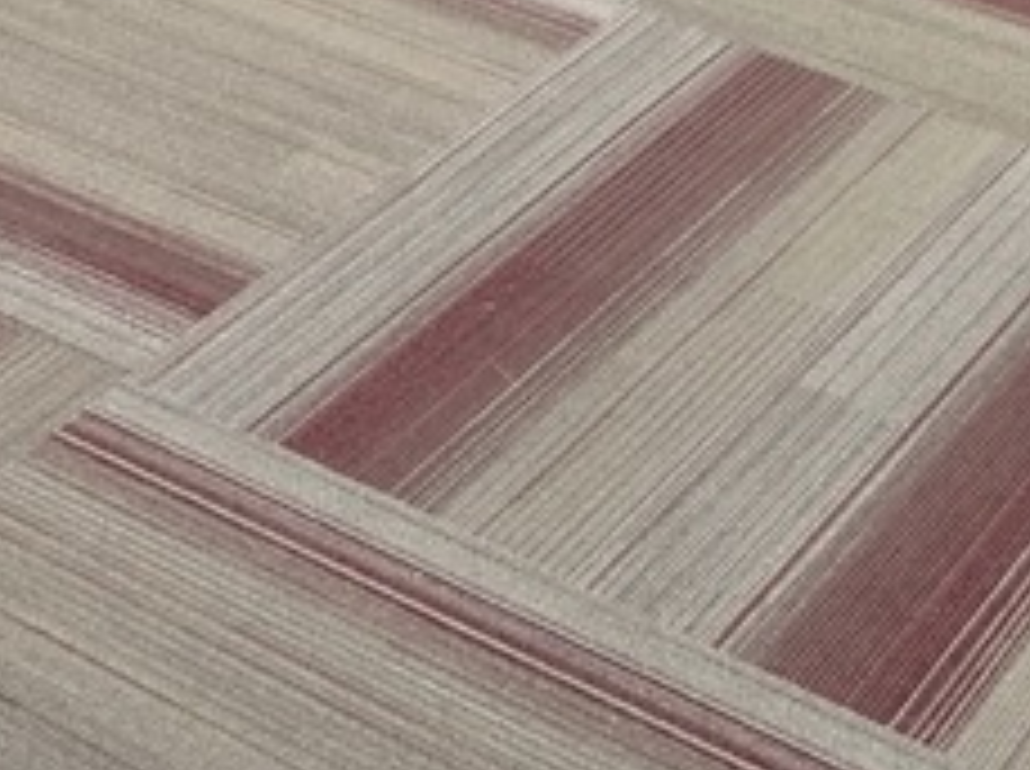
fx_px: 3060
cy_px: -937
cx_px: 274
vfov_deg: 12.1
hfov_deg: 19.0
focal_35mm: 103
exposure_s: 1/120
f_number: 1.8
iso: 500
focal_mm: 5.4
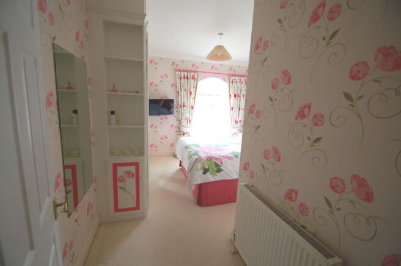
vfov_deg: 77.2
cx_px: 200
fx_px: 167
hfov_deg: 100.4
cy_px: 133
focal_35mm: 15
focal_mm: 10
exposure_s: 1/30
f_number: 3.5
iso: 500
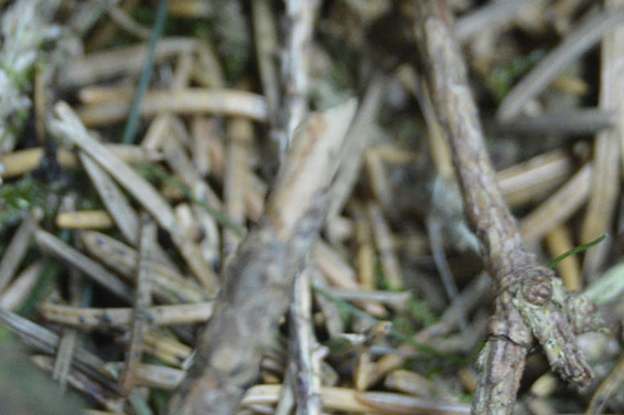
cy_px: -68
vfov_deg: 5.8
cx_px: 459
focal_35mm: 233
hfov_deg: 8.8
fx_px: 4041
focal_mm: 55
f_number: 5.6
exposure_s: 1/60
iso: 1100
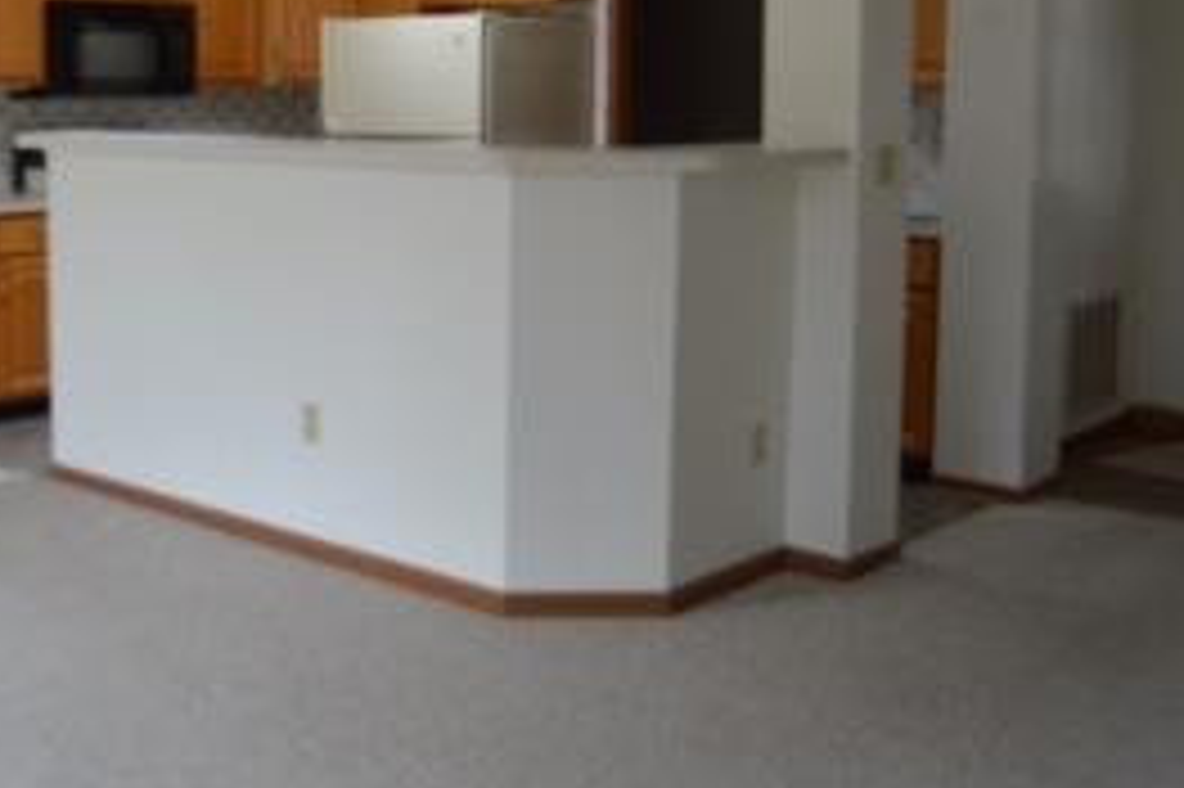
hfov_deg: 41.7
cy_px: 203
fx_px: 1512
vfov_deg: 28.8
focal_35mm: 46
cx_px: 324
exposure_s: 1/60
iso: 400
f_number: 3.5
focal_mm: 18
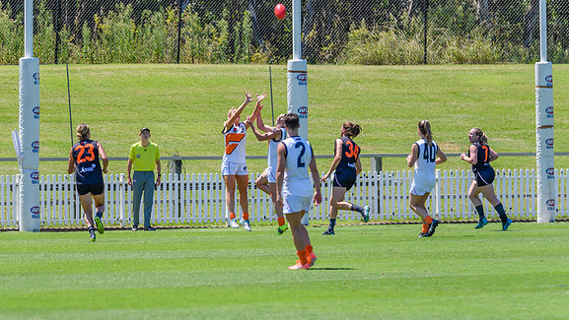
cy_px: 186
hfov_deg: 5.1
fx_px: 6339
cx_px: 234
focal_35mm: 420
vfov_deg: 2.9
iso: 800
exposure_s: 1/2000
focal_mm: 280
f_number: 6.3
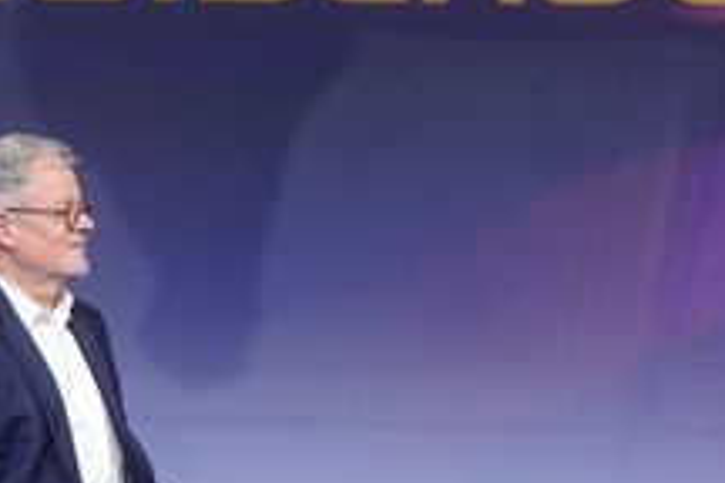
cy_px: 329
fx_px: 1893
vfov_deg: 14.5
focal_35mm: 94
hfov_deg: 21.6
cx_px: 482
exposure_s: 1/320
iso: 640
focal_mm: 30
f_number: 1.8
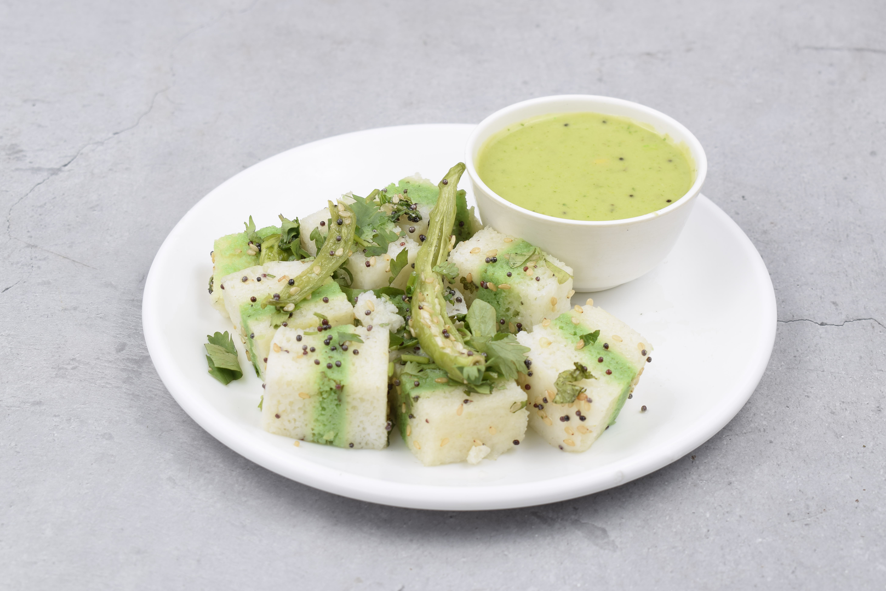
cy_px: 291
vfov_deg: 17.1
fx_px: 1969
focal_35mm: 80
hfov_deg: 25.4
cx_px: 443
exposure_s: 1/160
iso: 100
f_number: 10
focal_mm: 52
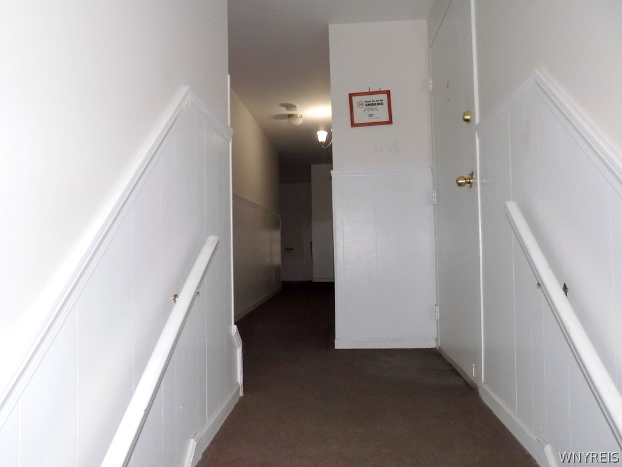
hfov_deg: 71.6
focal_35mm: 24
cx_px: 311
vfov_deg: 56.8
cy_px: 234
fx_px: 431
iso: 200
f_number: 3.1
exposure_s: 1/30
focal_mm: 4.3
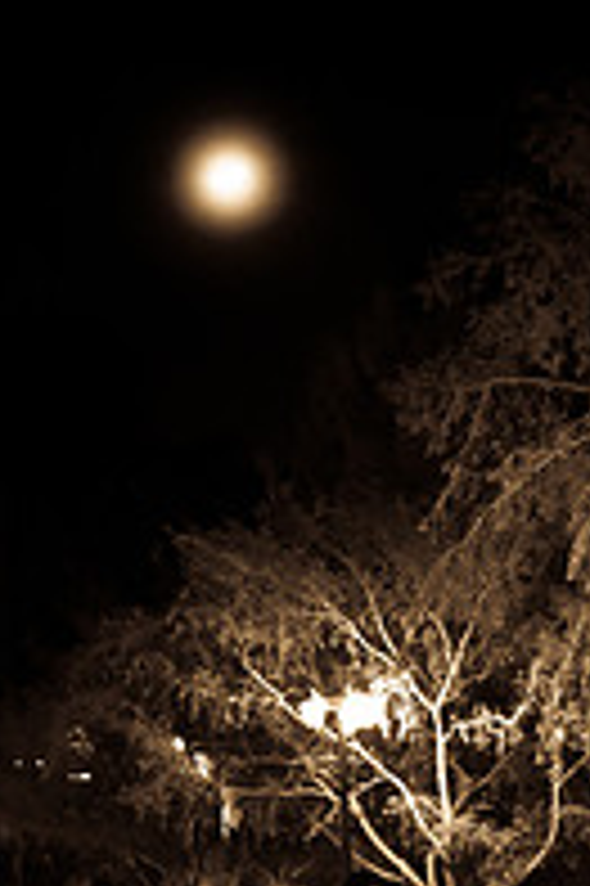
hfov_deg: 12.0
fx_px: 2807
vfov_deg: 17.9
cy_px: 643
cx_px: 448
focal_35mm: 114
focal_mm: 50
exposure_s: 1/80
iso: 2500
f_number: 1.4
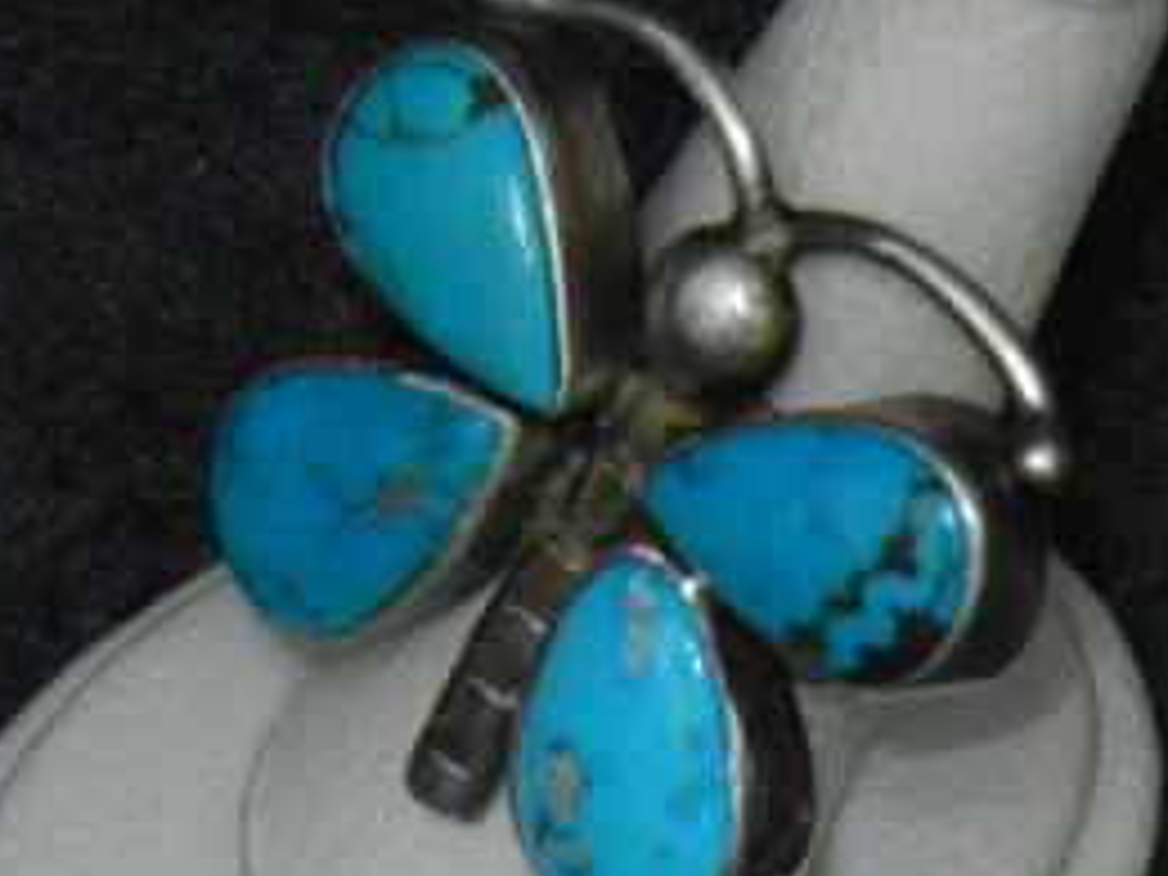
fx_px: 9616
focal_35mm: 285
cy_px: 678
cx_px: 737
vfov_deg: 5.2
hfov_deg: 6.9
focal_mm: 20.9
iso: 800
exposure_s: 1/30
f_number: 9.2
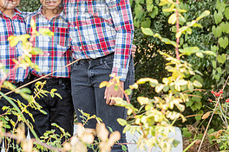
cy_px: 0
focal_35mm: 121
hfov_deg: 16.8
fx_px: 770
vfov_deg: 11.2
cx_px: 55
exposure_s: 1/125
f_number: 5.6
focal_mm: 55
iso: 500
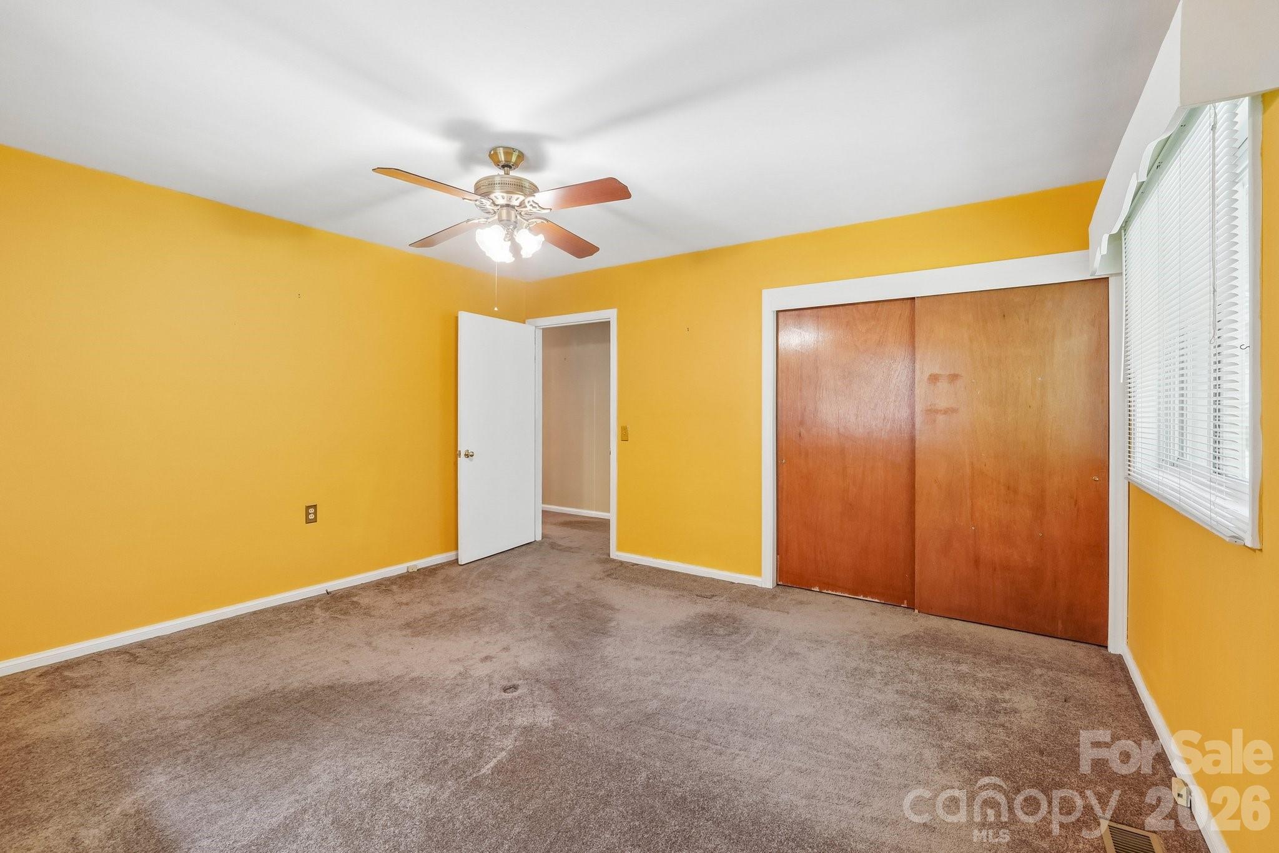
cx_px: 640
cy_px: 426
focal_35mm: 15
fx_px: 533
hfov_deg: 100.4
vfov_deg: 77.3
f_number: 8
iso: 400
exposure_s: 1/3.33
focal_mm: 10
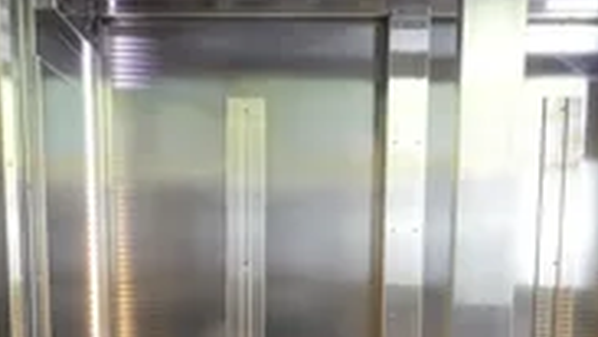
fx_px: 872
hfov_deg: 37.8
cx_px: 286
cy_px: 376
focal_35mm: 55
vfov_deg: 20.7
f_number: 11
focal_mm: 9
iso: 4000
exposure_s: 1/30
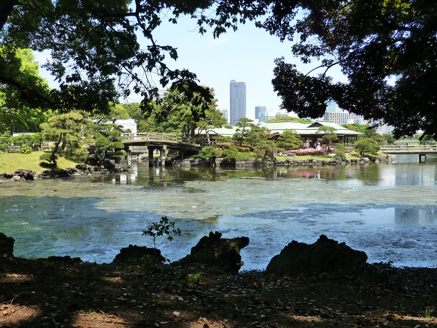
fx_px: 442
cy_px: 164
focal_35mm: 35
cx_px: 218
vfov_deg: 40.7
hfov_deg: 52.6
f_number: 4
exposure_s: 1/250
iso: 200
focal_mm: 5.7
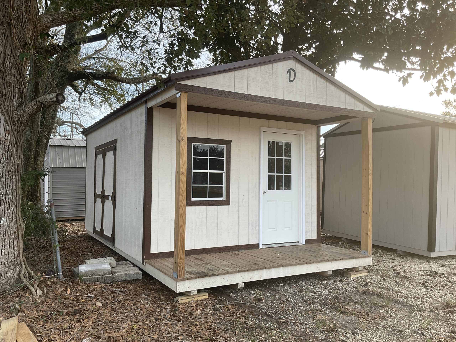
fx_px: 382
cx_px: 228
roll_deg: +0.1
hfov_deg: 61.7
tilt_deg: +1.8
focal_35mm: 29
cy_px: 171
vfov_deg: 48.2
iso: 16
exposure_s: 1/184
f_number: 1.8
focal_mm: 3
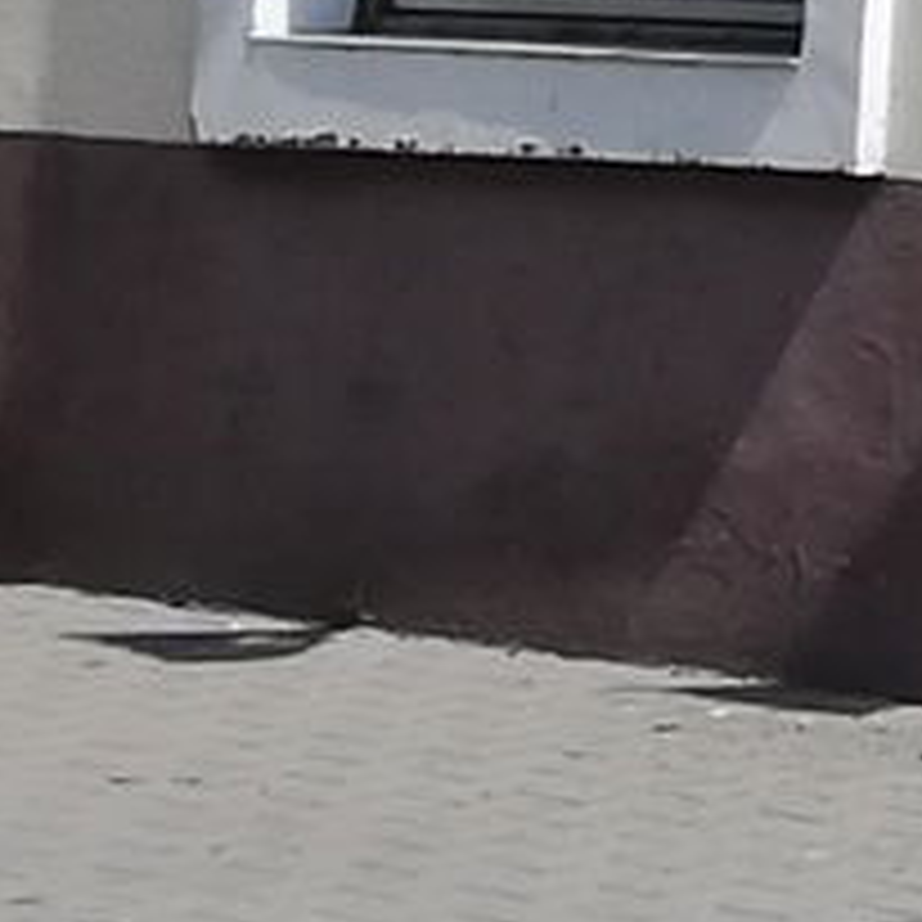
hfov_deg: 5.0
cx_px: 4052
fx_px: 9251
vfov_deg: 5.5
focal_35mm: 307
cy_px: -1507
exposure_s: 1/1115
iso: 50
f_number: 2.2
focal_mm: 3.81
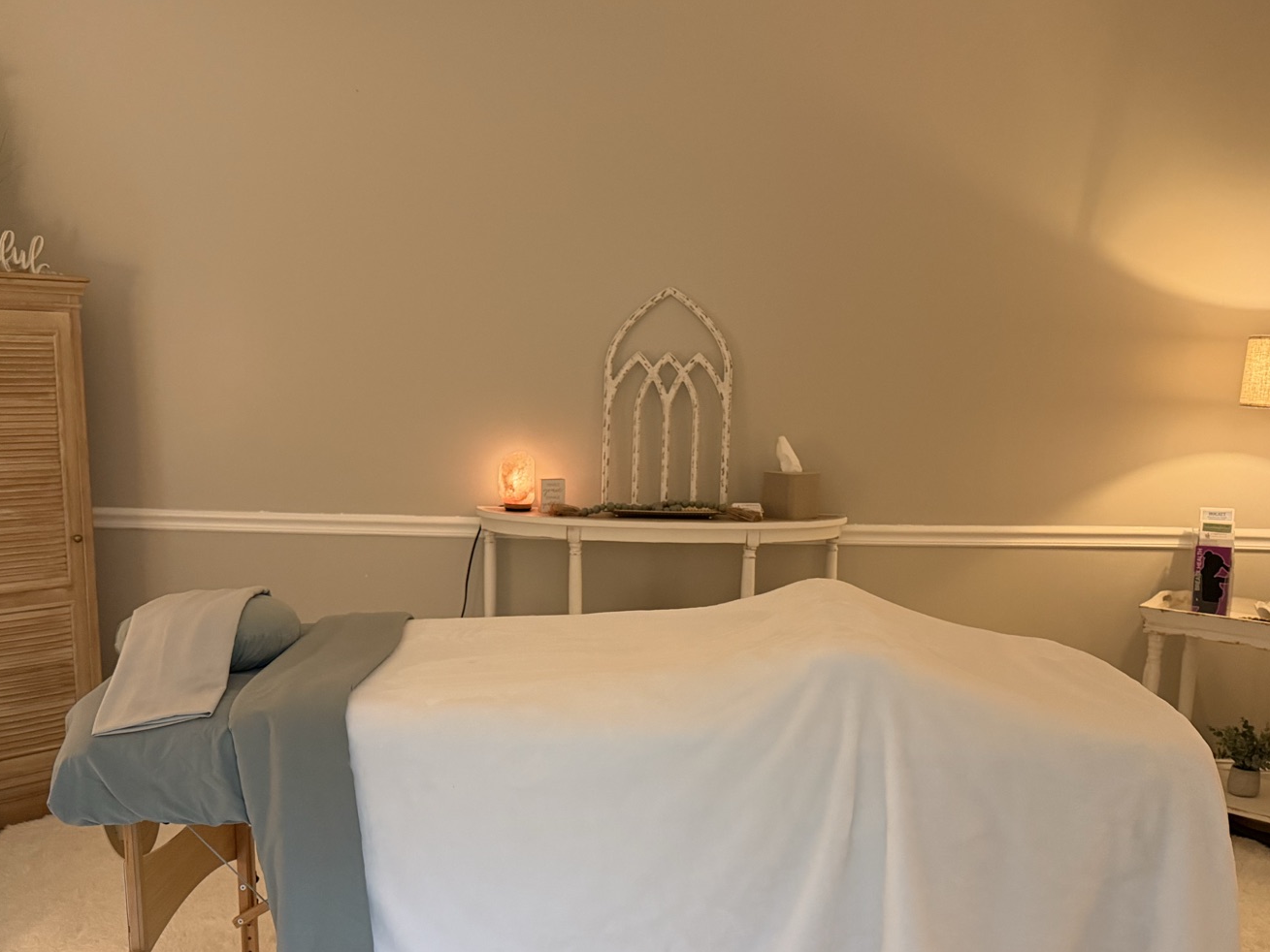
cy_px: 591
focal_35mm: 33
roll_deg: -0.7
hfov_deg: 55.3
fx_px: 1211
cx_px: 618
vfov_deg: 42.6
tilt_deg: -10.1
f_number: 1.78
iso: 640
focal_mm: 6.76
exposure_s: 1/60
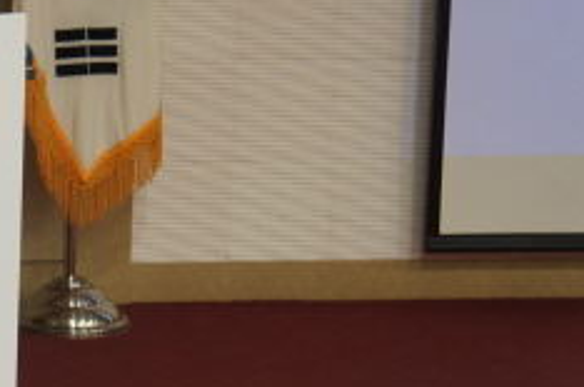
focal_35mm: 155
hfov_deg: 12.9
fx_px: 2515
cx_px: -152
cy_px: 135
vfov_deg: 8.8
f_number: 4.5
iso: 400
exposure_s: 1/13
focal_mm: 39
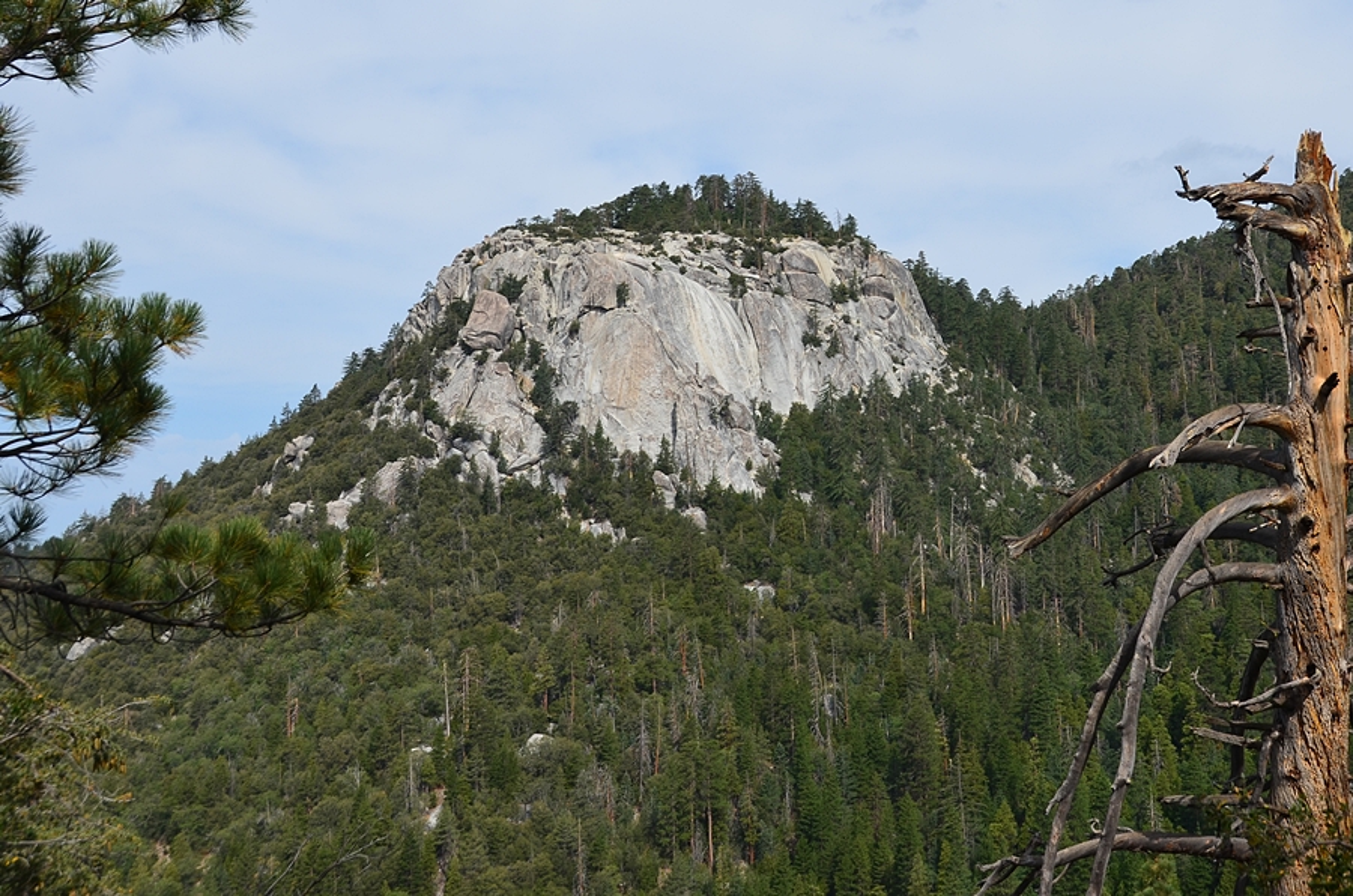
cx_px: 676
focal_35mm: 39
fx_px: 1463
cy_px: 448
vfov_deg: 34.1
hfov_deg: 49.6
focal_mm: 26
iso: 100
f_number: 6.3
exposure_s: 1/400
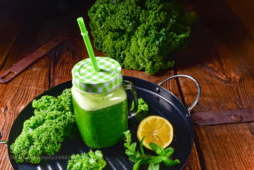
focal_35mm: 48
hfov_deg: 41.1
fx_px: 339
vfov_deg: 28.1
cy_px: 85
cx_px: 127
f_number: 16
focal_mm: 48
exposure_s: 1/160
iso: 64
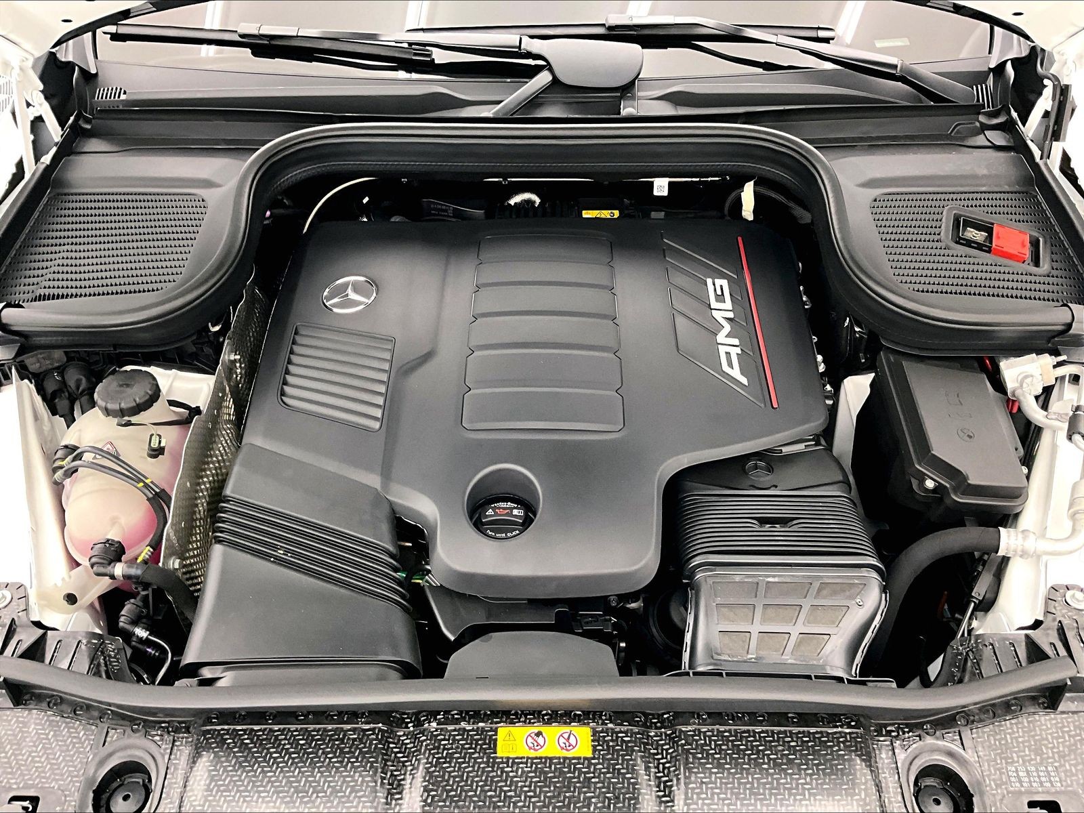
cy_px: 406
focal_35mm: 29
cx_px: 542
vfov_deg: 48.2
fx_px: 908
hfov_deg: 61.7
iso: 320
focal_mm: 3
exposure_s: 1/40
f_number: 1.8
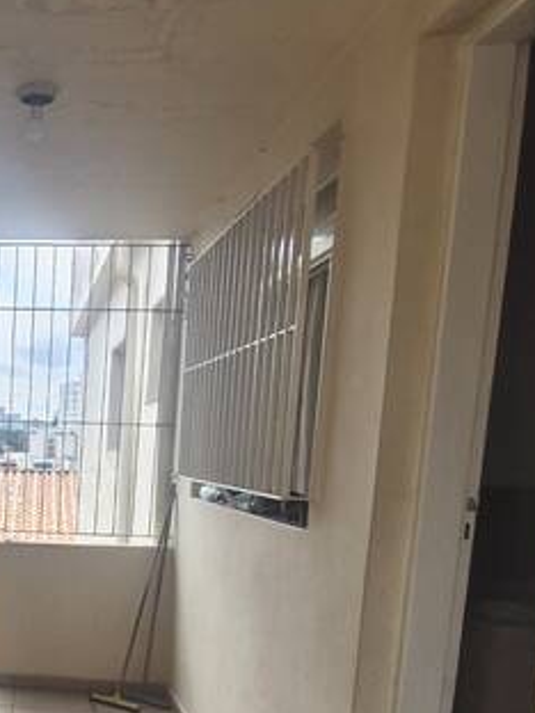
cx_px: -82
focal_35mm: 45
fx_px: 927
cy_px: 622
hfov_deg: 28.6
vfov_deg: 39.5
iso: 50
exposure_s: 1/318
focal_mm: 1.74
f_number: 2.2
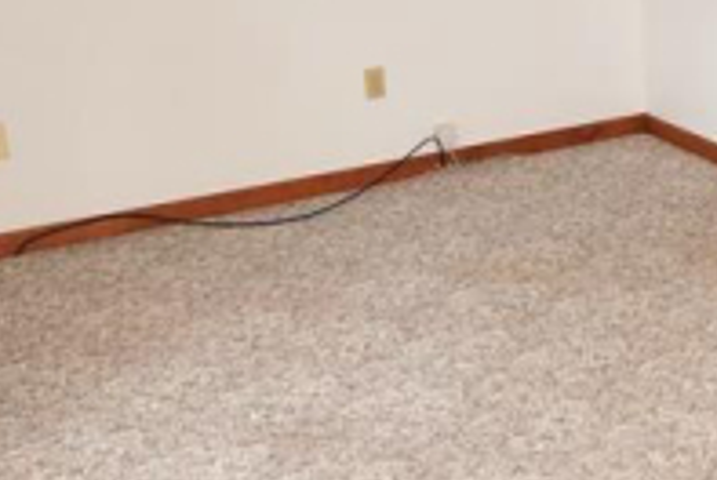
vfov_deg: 23.4
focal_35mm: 57
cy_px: 80
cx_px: 662
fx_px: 1137
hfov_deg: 33.0
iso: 800
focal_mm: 10
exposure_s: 1/100
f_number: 5.6
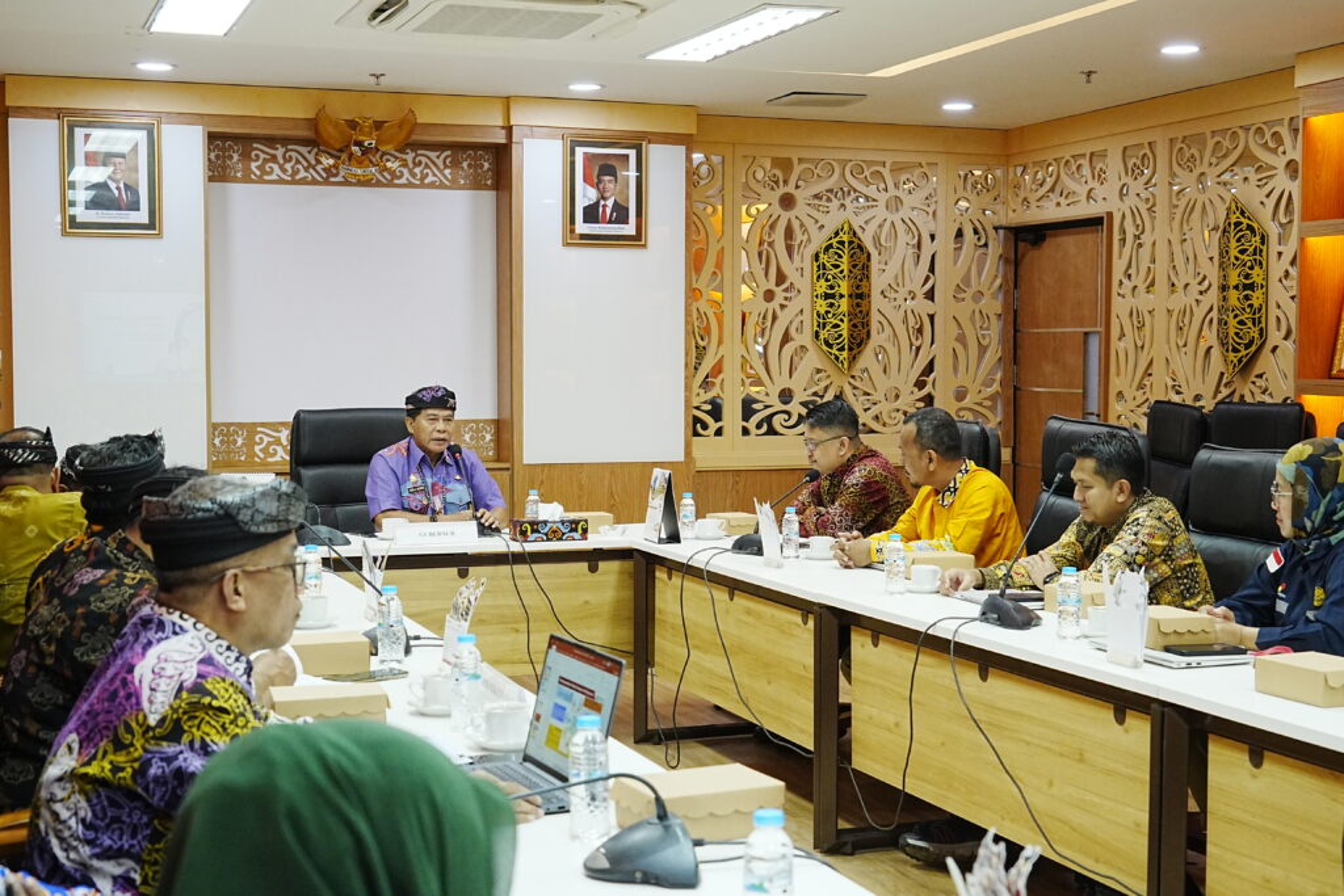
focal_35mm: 46
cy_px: 448
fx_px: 1717
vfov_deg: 29.3
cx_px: 672
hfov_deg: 42.7
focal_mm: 46
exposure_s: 1/200
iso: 5000
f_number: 6.3
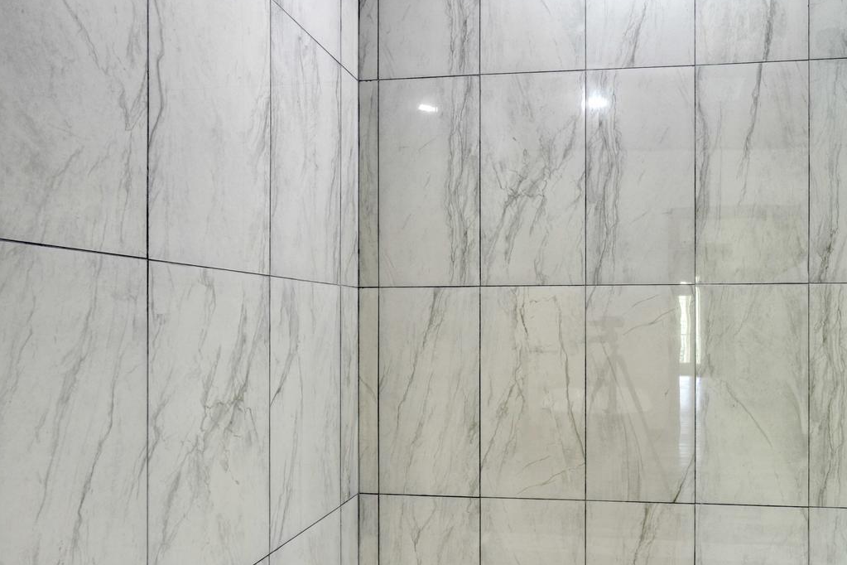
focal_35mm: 22
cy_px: 324
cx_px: 561
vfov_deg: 57.0
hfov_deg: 76.2
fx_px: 518
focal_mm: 10
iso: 100
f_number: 9
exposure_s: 3.2
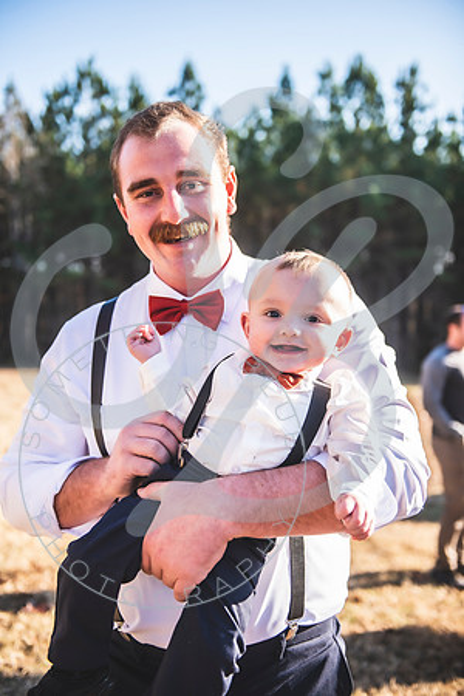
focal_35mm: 40
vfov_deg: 48.5
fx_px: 773
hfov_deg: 33.4
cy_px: 348
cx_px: 232
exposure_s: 1/640
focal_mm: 40
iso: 100
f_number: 2.8
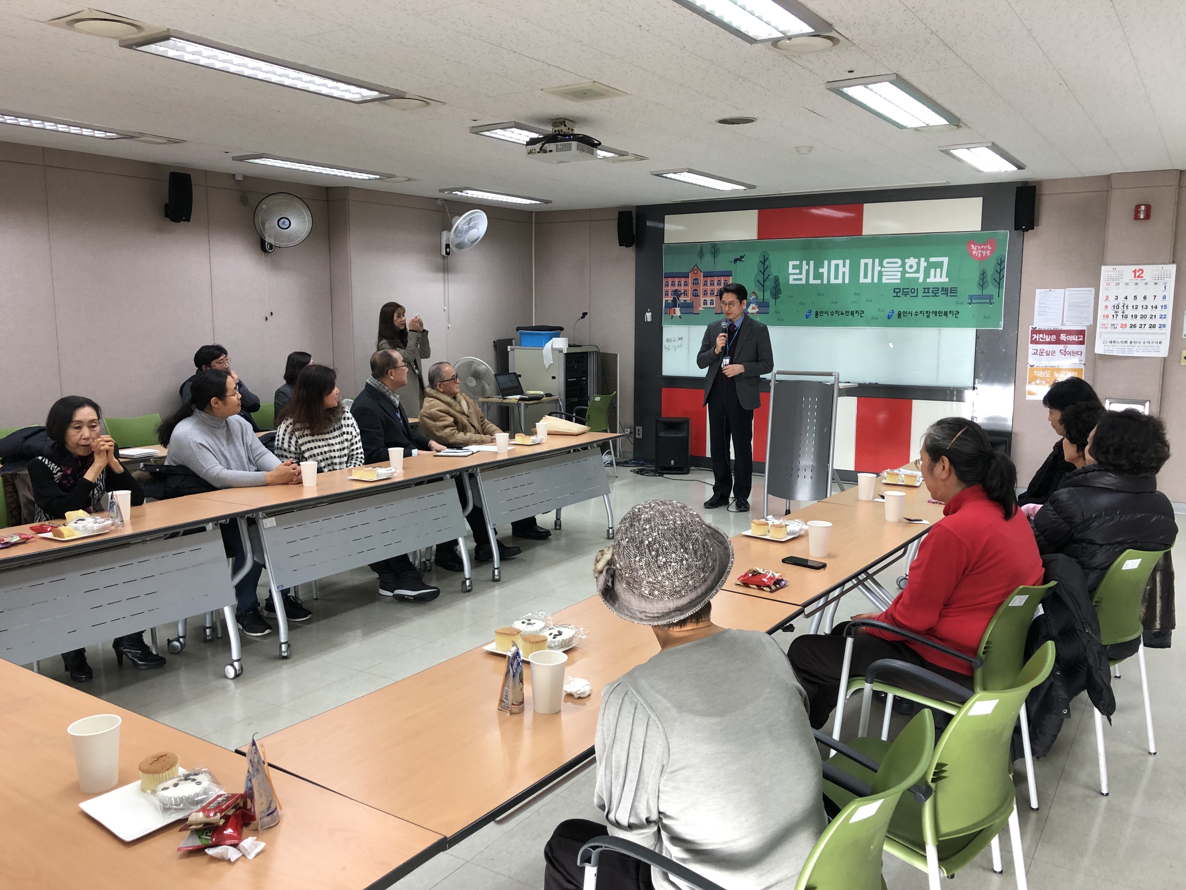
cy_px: 445
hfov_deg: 63.4
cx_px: 593
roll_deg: -0.1
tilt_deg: -7.5
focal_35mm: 28
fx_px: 959
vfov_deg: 49.7
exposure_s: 1/30
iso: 40
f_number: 1.8
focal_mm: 4
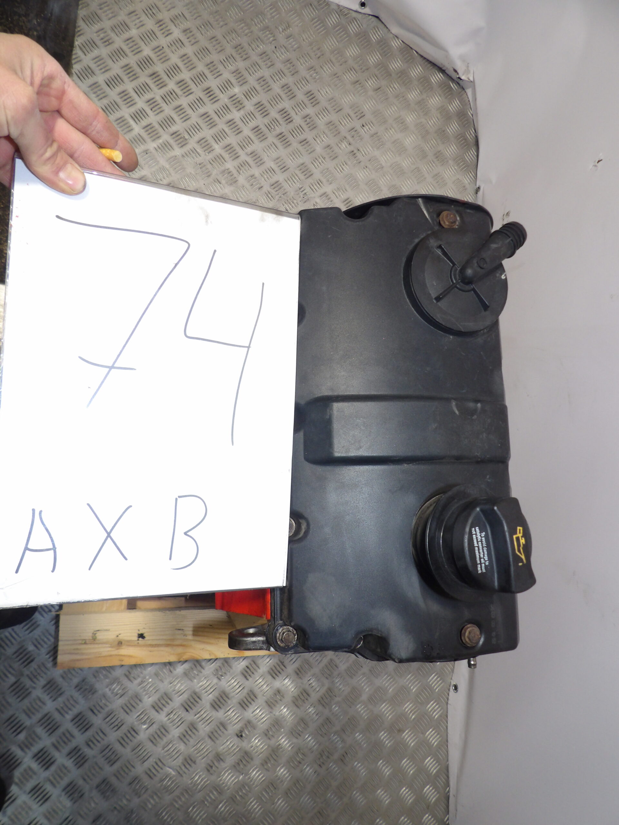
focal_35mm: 24
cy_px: 412
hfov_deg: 56.8
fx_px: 572
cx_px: 310
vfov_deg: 71.6
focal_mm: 4.3
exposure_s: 1/60
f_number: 3.2
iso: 194
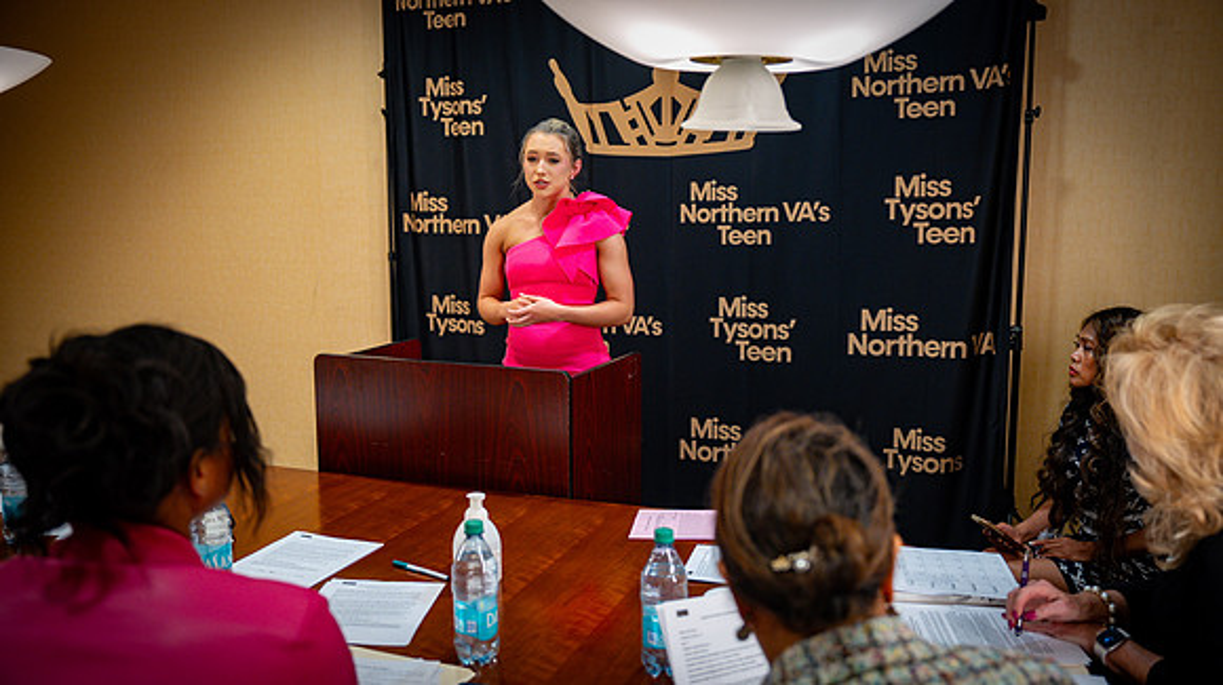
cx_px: 612
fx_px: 1086
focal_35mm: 34
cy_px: 342
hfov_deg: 58.7
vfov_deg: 35.0
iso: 800
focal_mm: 32
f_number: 2.8
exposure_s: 1/125
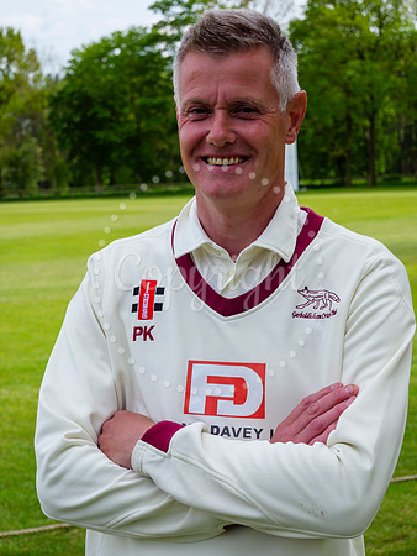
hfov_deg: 17.2
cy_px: 278
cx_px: 208
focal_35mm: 86
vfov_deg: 22.7
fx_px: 1380
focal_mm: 43
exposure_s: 1/200
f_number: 6.3
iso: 200
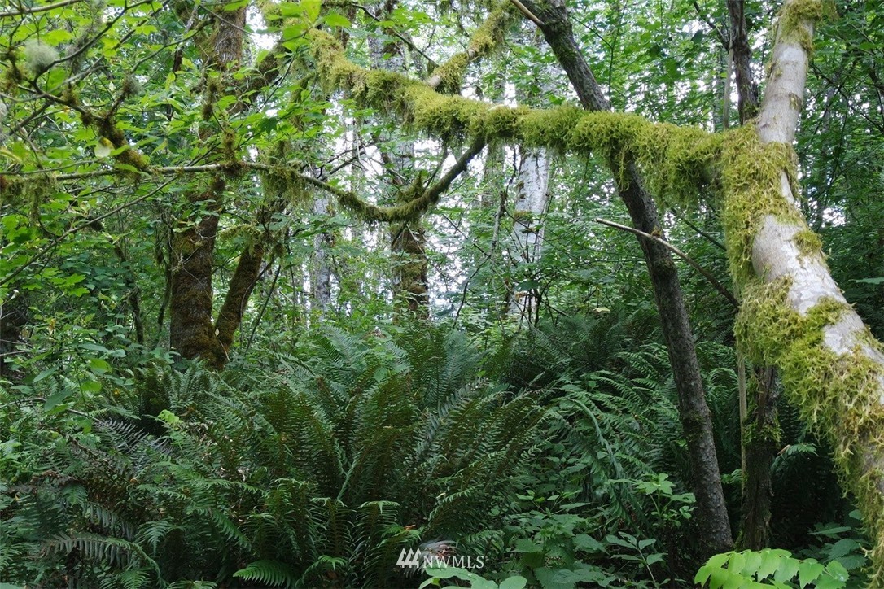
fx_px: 908
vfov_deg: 35.9
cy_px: 294
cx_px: 442
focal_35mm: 37
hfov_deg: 51.9
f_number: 4
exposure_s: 1/50
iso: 400
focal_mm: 14
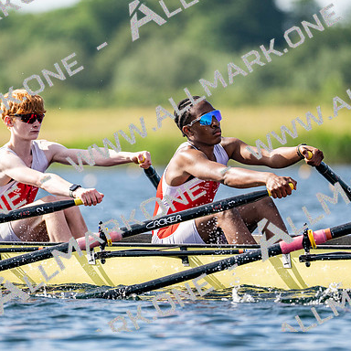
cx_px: 179
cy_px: 175
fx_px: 5885
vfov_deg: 3.4
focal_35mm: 513
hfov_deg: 3.4
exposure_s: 1/2500
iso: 320
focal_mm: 400
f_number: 4.5
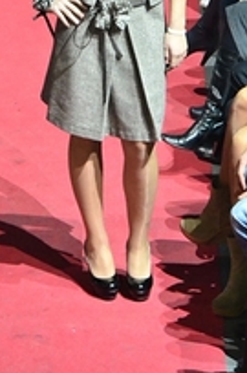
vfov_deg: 6.3
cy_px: 2
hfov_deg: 4.2
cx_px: 88
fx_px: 3365
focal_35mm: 325
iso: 3200
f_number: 5.6
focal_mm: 85
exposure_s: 1/125
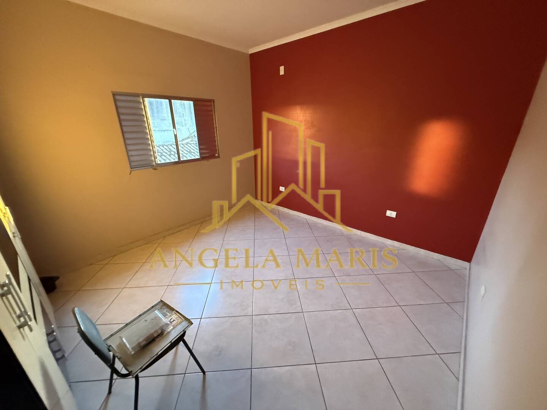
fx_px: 221
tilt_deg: -17.8
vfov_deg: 85.7
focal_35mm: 14
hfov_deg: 102.1
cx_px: 274
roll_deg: -0.4
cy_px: 205
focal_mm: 2.22
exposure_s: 1/60
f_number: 2.2
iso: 800
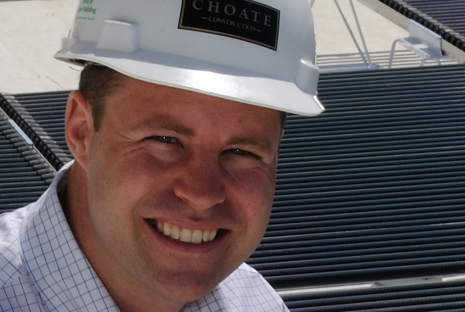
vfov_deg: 5.9
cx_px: 712
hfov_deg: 8.8
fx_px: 2950
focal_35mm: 228
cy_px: 642
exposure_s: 1/200
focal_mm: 30
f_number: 14
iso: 100
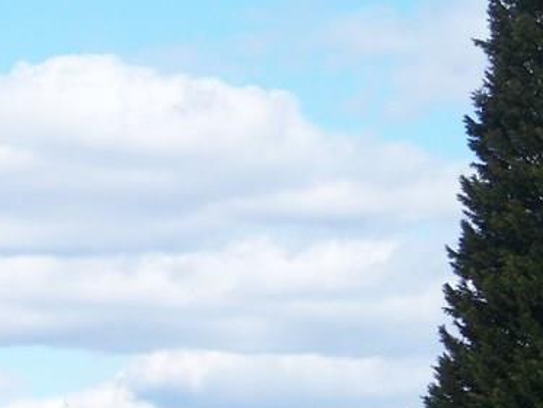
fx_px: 5429
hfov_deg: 5.7
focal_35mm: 346
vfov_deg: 4.3
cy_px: 392
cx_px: 80
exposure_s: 1/800
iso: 67
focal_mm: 21.1
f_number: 3.2
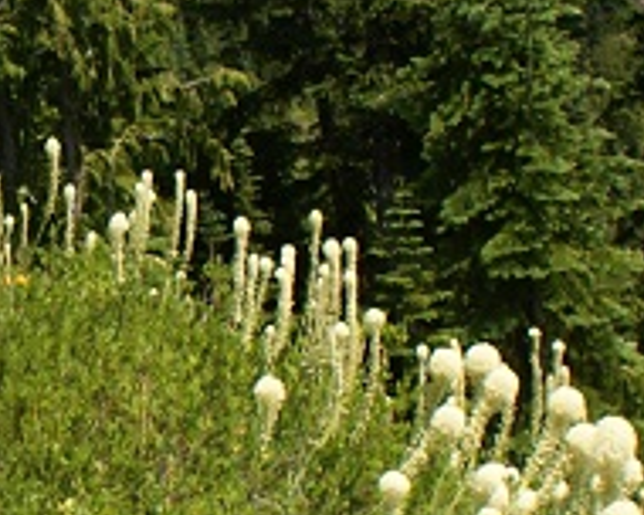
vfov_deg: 7.9
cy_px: 154
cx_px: -186
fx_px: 3736
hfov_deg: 9.7
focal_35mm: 196
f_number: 5.6
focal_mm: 22
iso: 200
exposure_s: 1/250
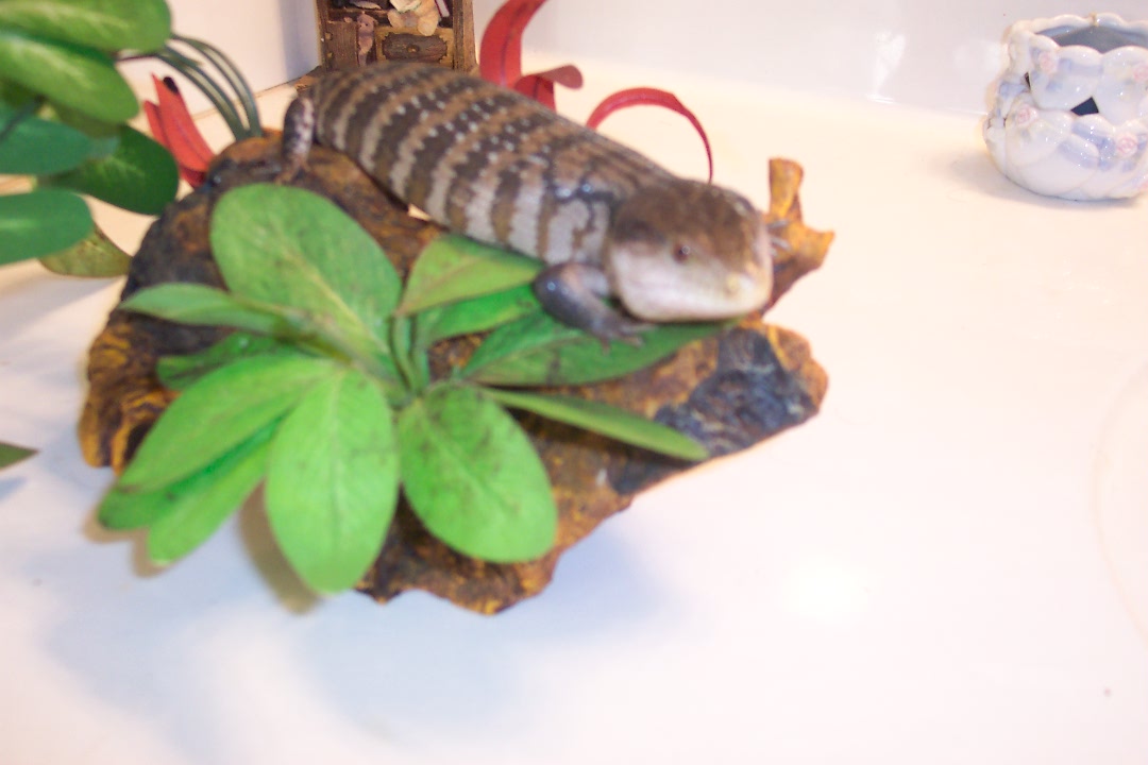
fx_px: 1212
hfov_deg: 50.7
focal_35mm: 38
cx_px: 574
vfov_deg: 35.1
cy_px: 382
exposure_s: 1/30
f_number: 2.8
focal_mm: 8
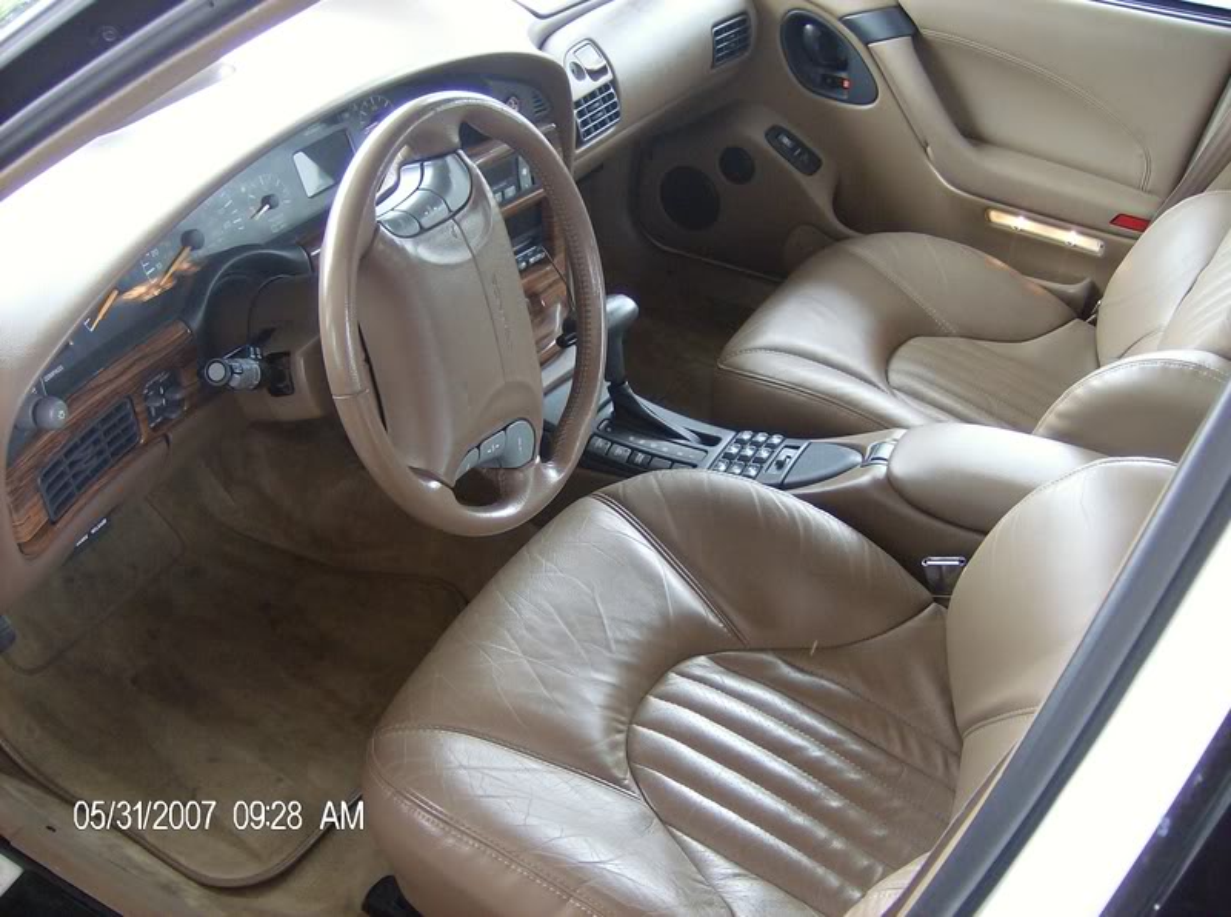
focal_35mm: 36
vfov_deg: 39.5
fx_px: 1277
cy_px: 458
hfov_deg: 51.5
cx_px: 616
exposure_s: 1/64
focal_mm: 6
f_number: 2.8
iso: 178
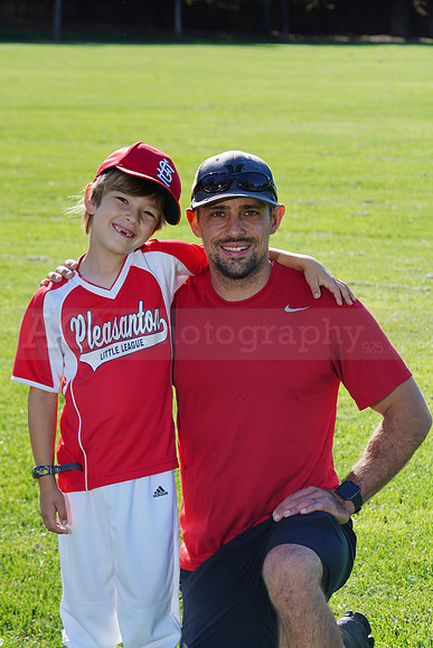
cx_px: 216
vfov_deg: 15.5
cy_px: 324
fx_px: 2380
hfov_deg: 10.4
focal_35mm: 132
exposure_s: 1/200
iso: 200
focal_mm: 132
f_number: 10
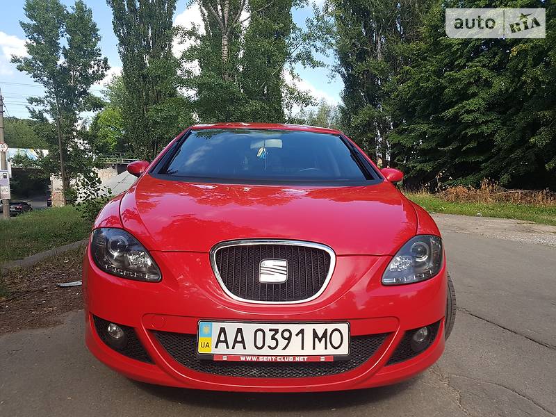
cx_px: 278
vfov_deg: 53.1
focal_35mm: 26
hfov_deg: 67.3
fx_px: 418
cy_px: 208
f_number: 1.7
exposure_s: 1/754
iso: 50
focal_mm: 4.2
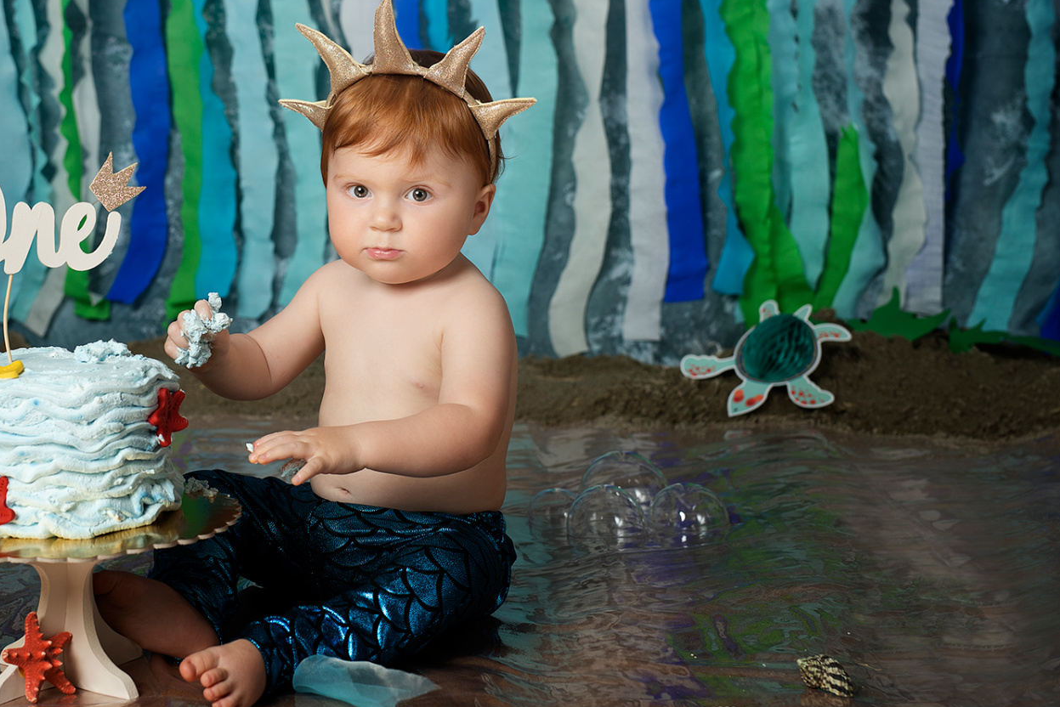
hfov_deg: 26.1
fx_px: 2268
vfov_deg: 17.7
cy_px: 207
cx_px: 298
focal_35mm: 77
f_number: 4.5
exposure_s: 1/200
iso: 100
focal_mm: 50
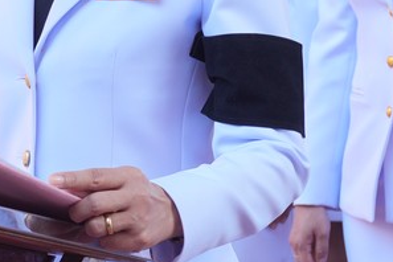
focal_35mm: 236
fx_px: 2576
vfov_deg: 5.8
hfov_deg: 8.7
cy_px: -32
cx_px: 67
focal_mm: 39
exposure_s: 1/30
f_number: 6.3
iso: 100
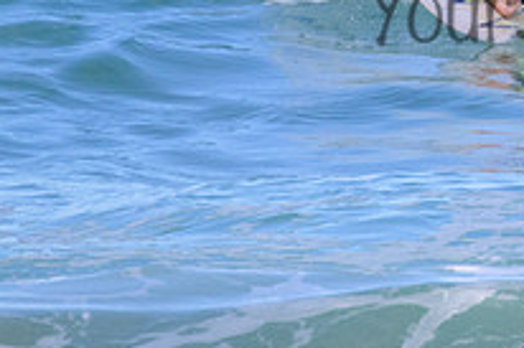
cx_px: 628
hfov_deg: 0.9
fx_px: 32781
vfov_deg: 0.6
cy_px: -17
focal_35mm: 2254
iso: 2200
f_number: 11
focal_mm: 800
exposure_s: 1/1600
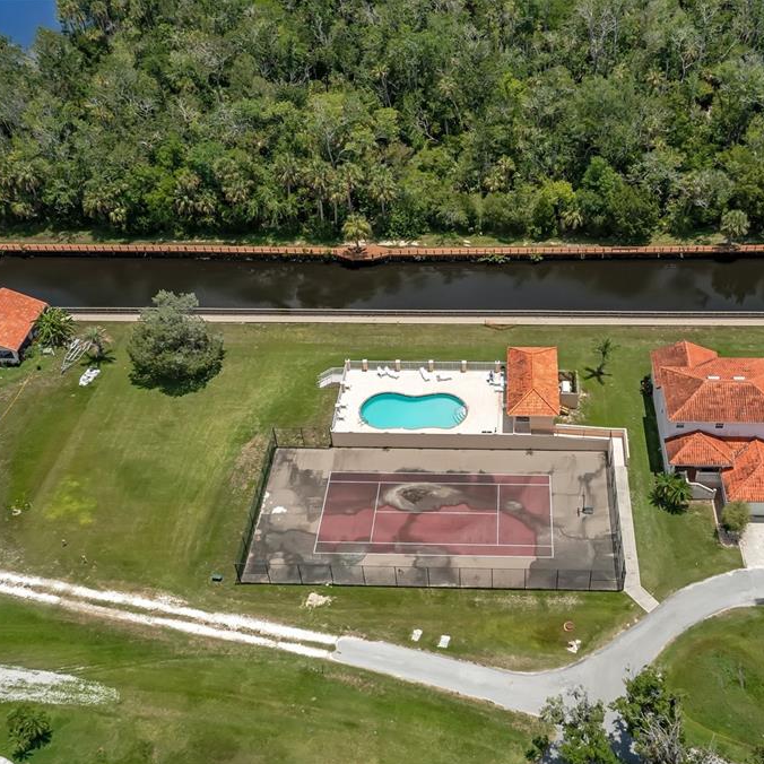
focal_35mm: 36
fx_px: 899
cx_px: 477
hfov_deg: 45.7
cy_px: 384
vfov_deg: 46.0
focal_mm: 10.26
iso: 100
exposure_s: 1/640
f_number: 5.6
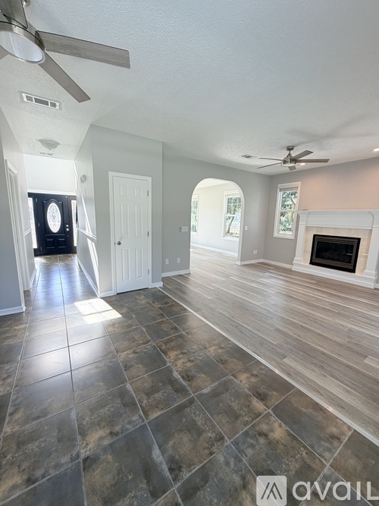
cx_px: 190
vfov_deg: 102.1
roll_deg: -1.6
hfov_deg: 85.7
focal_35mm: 14
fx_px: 204
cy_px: 253
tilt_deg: -10.0
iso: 100
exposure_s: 1/120
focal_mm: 2.22
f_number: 2.2
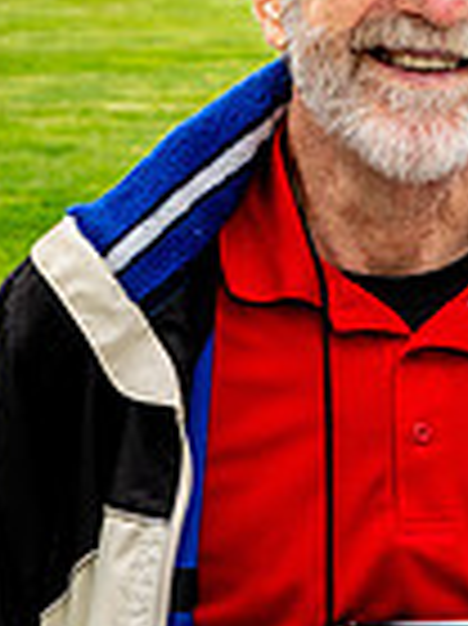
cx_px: 214
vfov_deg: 14.4
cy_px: 284
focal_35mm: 137
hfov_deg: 10.8
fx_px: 2473
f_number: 8
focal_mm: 44
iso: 640
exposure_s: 1/640
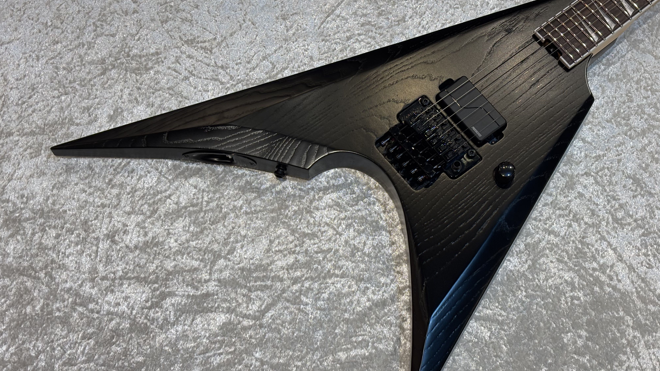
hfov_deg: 36.6
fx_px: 998
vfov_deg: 21.1
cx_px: 329
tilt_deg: -67.3
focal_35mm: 57
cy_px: 196
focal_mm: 5.96
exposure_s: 1/60
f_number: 1.6
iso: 100
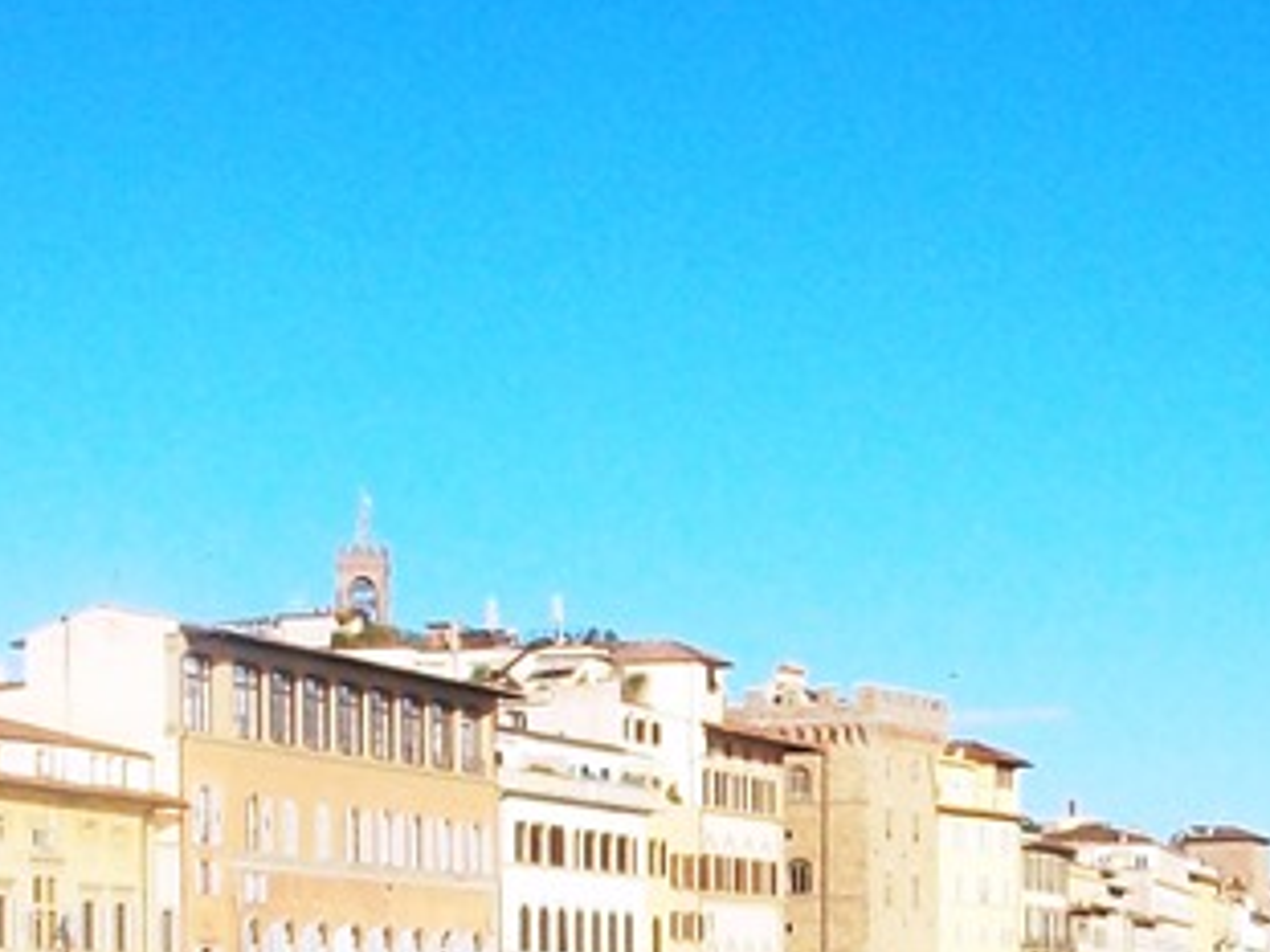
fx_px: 4107
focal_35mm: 112
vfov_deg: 13.0
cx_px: 964
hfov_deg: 17.5
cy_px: 1058
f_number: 5.5
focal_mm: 5.7
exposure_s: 1/400
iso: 80
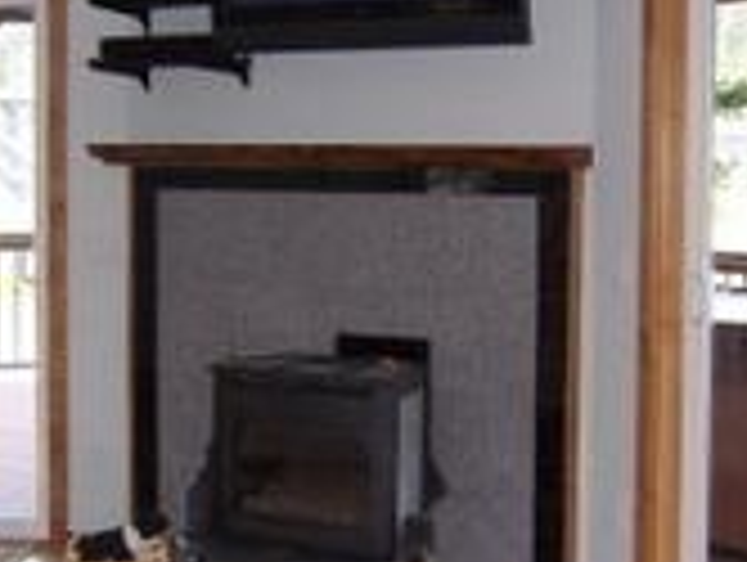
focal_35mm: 73
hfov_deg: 26.6
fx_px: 1578
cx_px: 320
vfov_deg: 20.2
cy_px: 247
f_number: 2.8
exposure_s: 1/60
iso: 80
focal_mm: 5.5
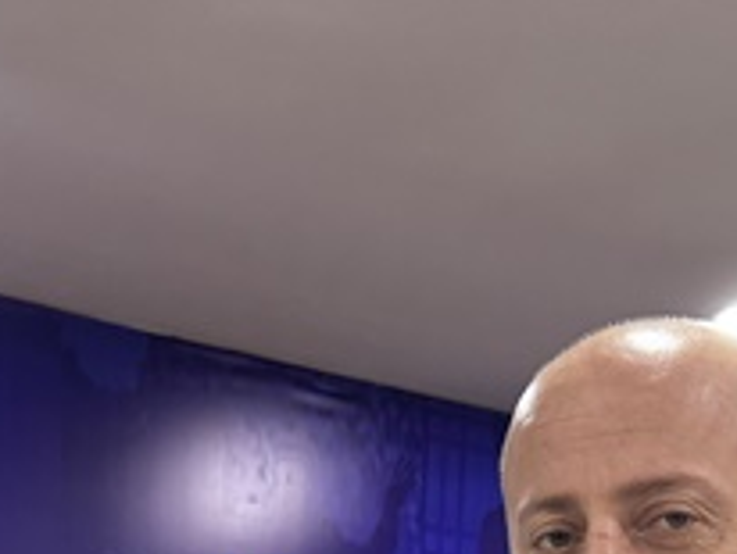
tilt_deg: -2.9
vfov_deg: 13.9
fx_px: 1982
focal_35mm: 93
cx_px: 147
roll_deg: -0.3
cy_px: 1047
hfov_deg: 20.8
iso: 250
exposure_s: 1/50
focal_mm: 6.76
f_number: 1.78
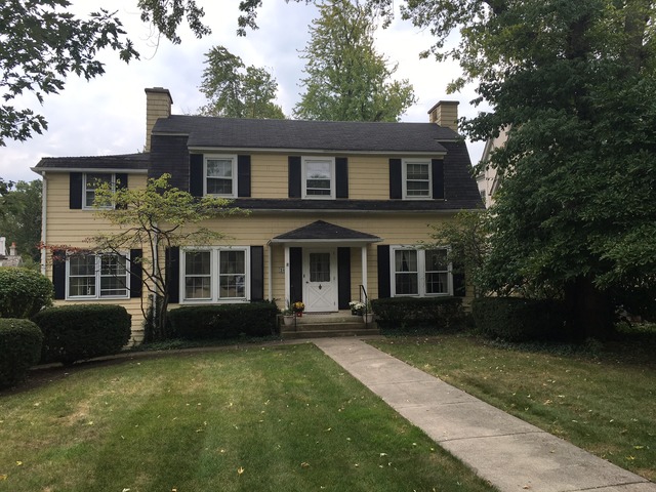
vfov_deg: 48.2
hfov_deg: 61.7
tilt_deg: +3.8
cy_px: 246
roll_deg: +0.8
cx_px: 328
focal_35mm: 29
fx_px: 550
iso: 25
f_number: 2.2
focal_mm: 4.15
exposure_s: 1/578
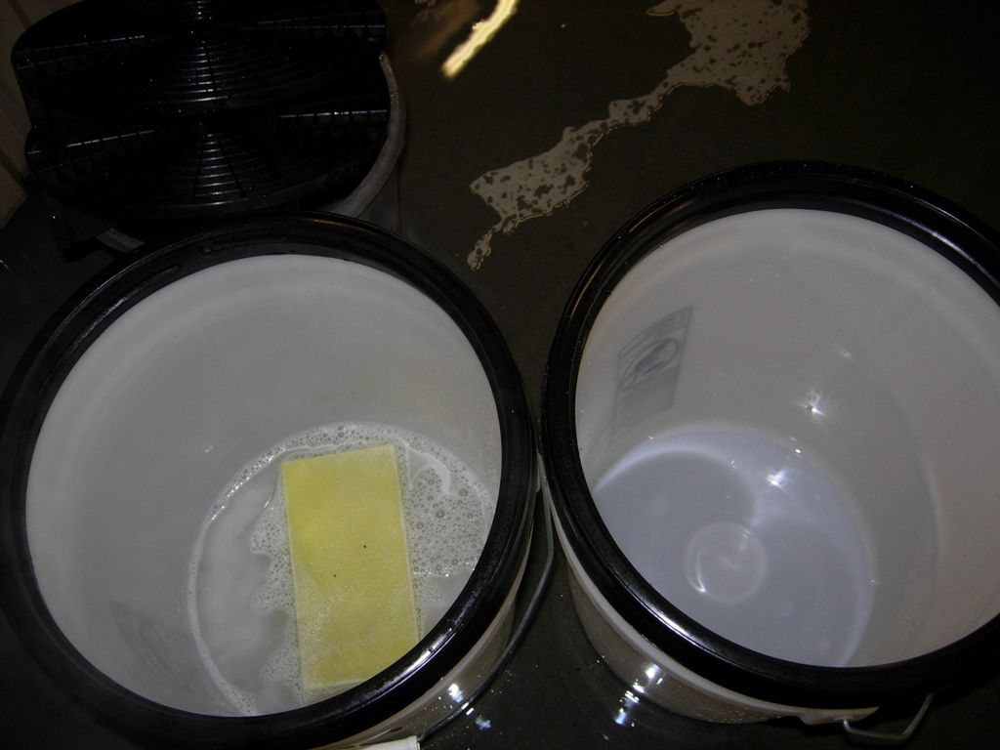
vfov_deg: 39.7
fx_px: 1040
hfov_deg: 51.4
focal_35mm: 36
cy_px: 375
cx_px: 500
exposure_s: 1/45.2
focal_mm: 7.5
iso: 50
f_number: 2.7
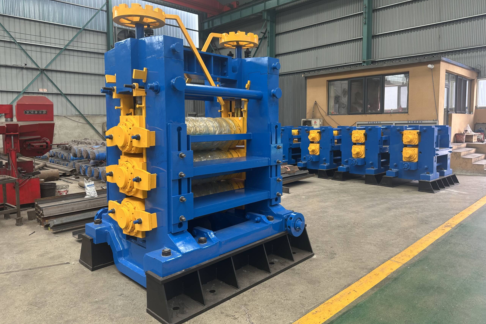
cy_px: 147
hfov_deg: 71.5
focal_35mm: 25
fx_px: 337
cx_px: 243
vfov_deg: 51.2
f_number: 1.78
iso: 80
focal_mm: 6.86
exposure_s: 1/121
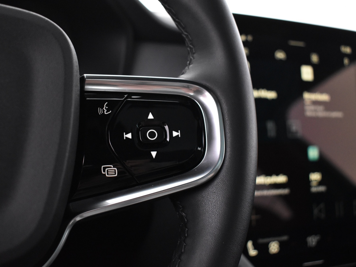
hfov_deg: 41.2
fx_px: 473
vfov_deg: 31.5
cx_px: 154
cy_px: 134
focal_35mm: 46
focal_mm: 28
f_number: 4.2
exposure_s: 1/25
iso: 3200
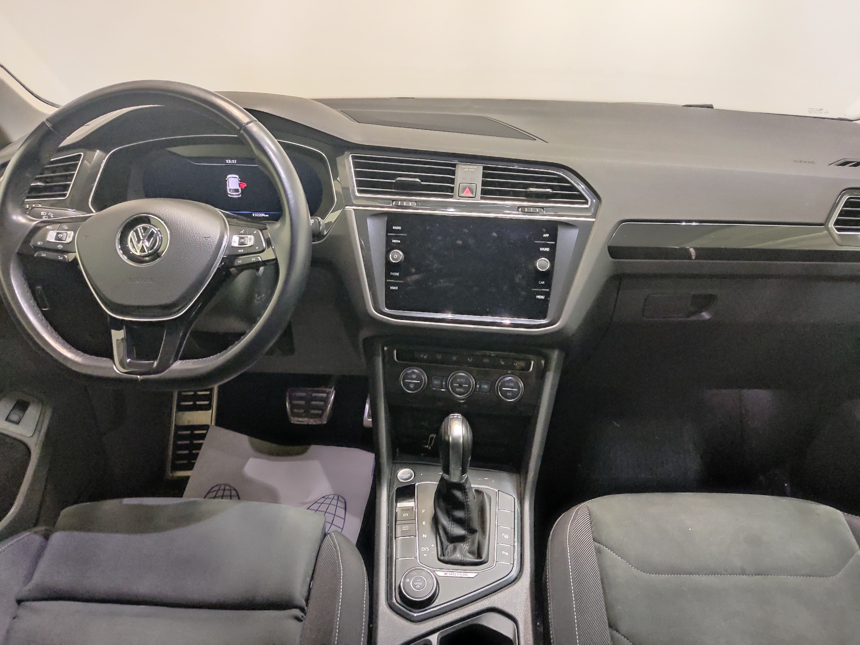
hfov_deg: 67.3
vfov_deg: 53.1
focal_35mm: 26
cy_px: 322
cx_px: 430
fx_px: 646
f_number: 1.79
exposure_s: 1/33
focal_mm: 4.74
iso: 1704
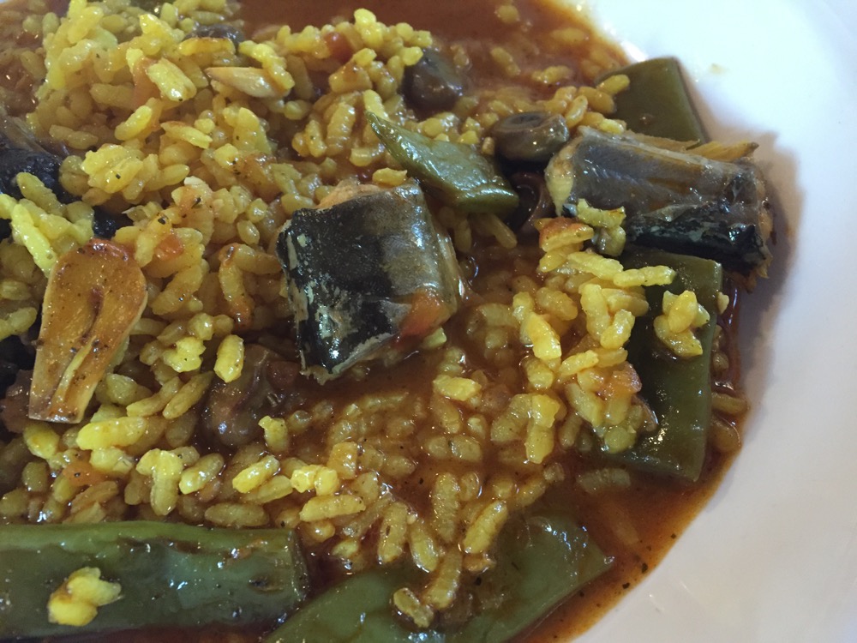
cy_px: 322
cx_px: 428
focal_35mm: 29
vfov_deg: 48.2
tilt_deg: -62.2
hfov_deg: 61.7
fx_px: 718
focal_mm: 4.15
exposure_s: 1/17
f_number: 2.2
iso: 320
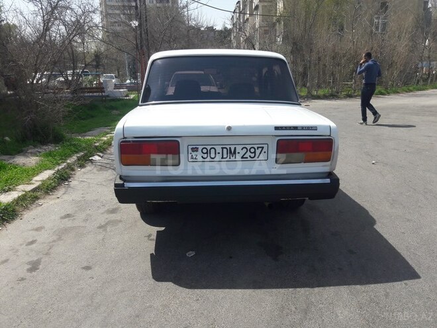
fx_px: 353
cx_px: 218
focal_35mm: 28
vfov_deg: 49.7
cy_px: 164
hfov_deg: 63.4
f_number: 1.9
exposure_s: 1/1473
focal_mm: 3.7
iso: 40
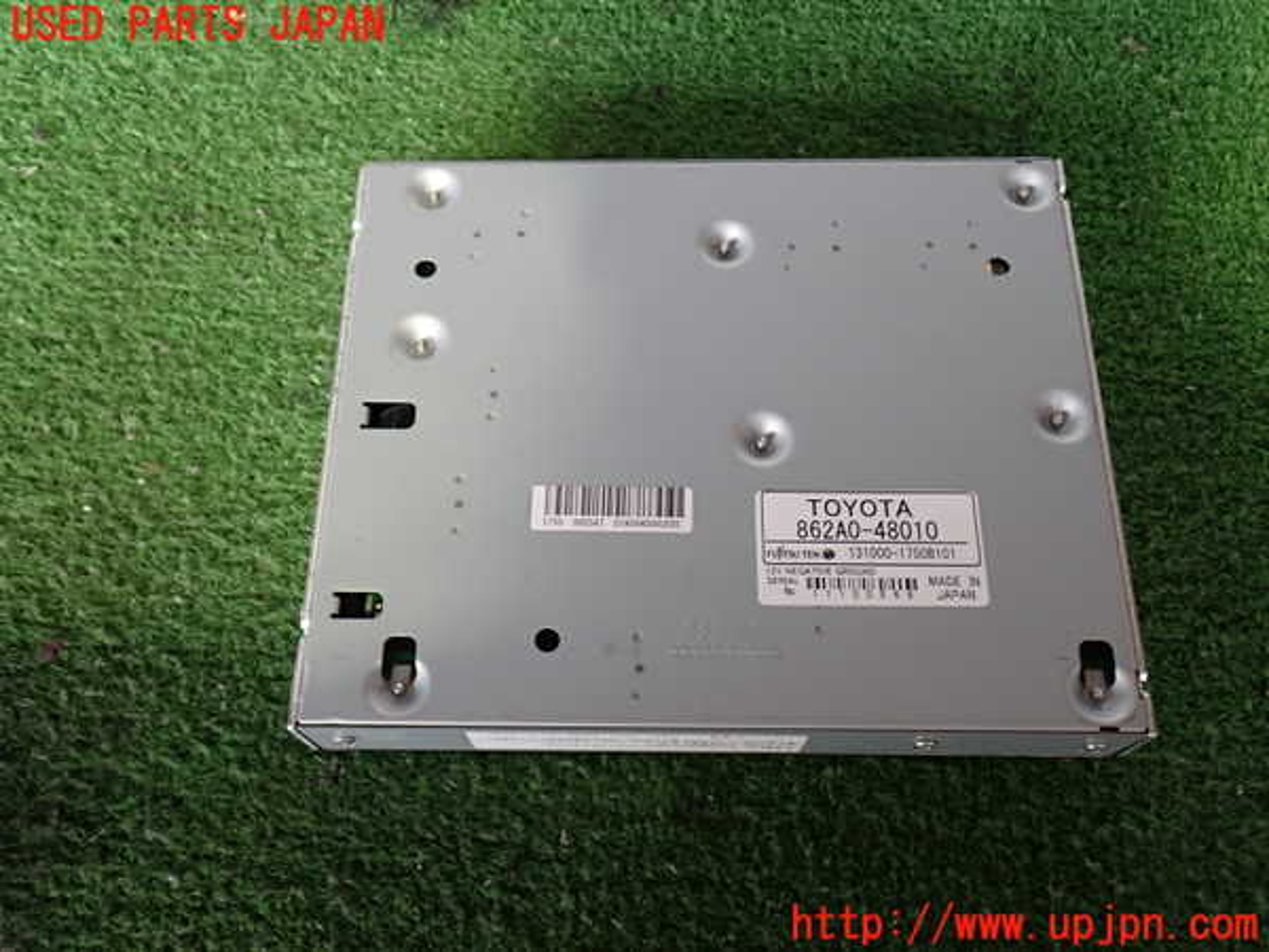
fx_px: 1173
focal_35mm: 32
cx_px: 634
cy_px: 476
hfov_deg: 56.8
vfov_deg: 44.2
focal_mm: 5.79
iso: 250
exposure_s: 1/30
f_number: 2.4
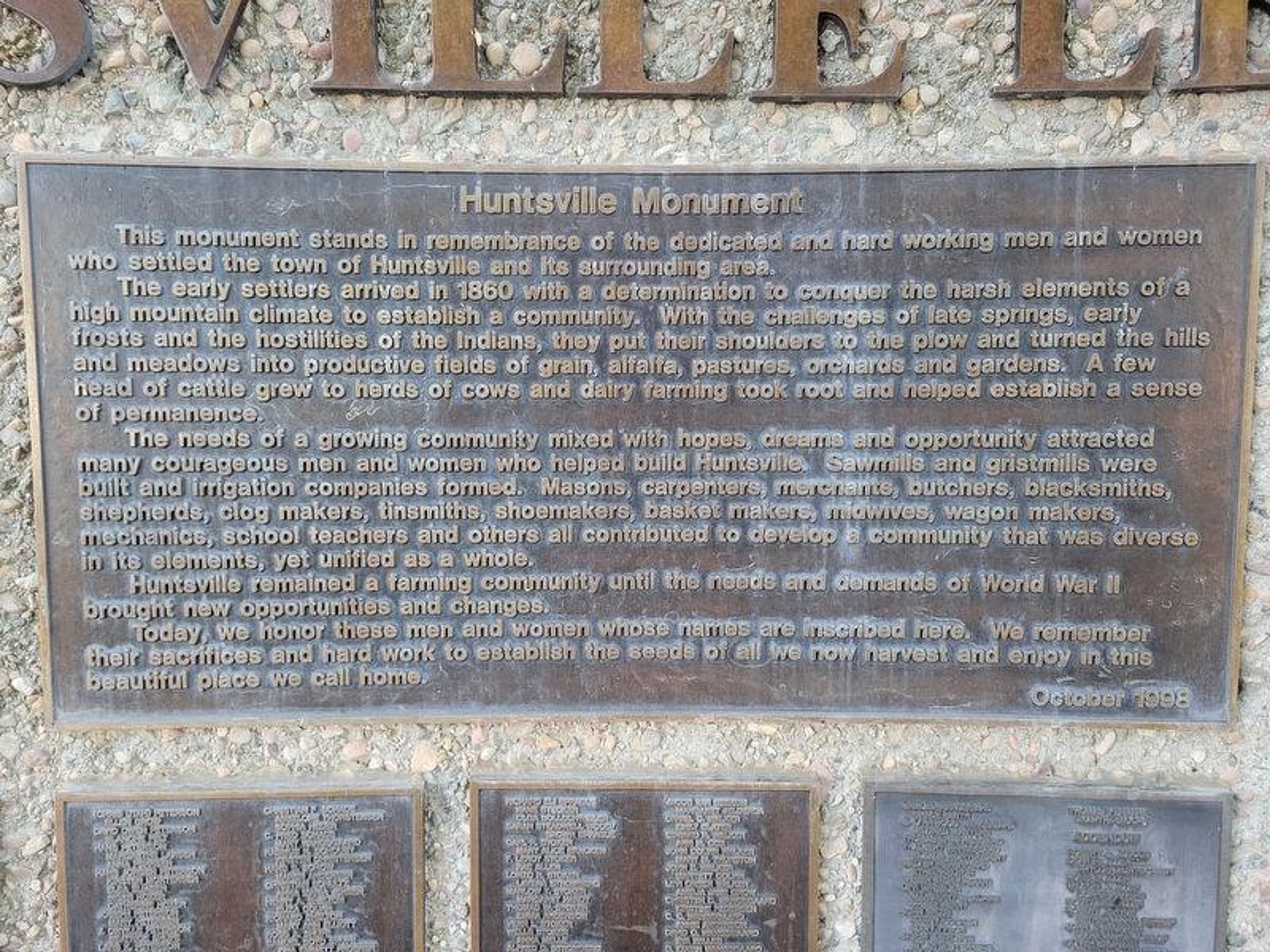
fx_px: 954
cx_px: 635
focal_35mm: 26
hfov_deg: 67.3
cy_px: 476
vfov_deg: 53.1
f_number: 1.8
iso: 320
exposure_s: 1/120
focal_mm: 5.4
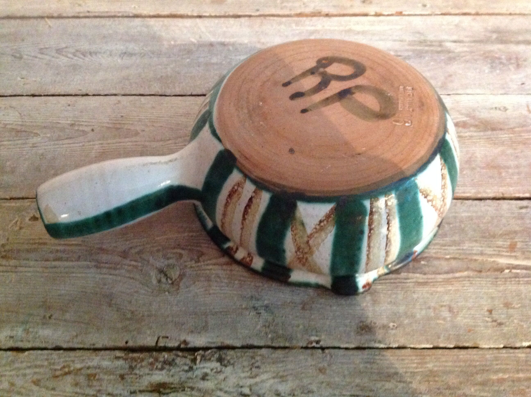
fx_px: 536
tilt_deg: -52.6
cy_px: 198
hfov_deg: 52.7
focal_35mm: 35
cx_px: 266
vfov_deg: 40.6
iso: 800
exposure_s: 1/15
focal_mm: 4.28
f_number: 2.4
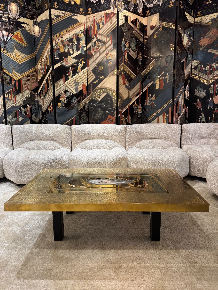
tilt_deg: -8.7
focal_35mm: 24
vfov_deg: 71.6
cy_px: 145
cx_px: 109
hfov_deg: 56.8
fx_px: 202
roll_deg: -0.6
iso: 125
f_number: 1.78
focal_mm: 6.76
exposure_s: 1/100
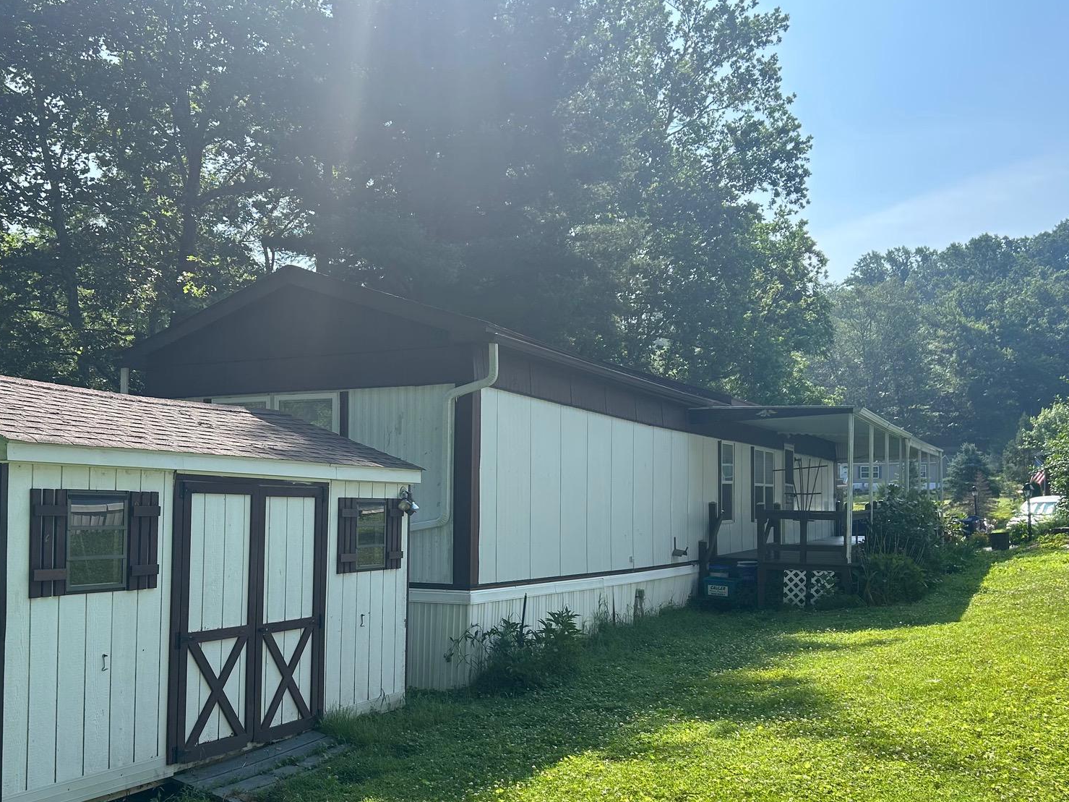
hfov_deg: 51.2
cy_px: 490
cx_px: 454
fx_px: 1112
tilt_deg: +0.8
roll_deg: -0.5
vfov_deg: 39.4
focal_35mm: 36
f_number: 1.5
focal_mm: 5.7
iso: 50
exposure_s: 1/2008
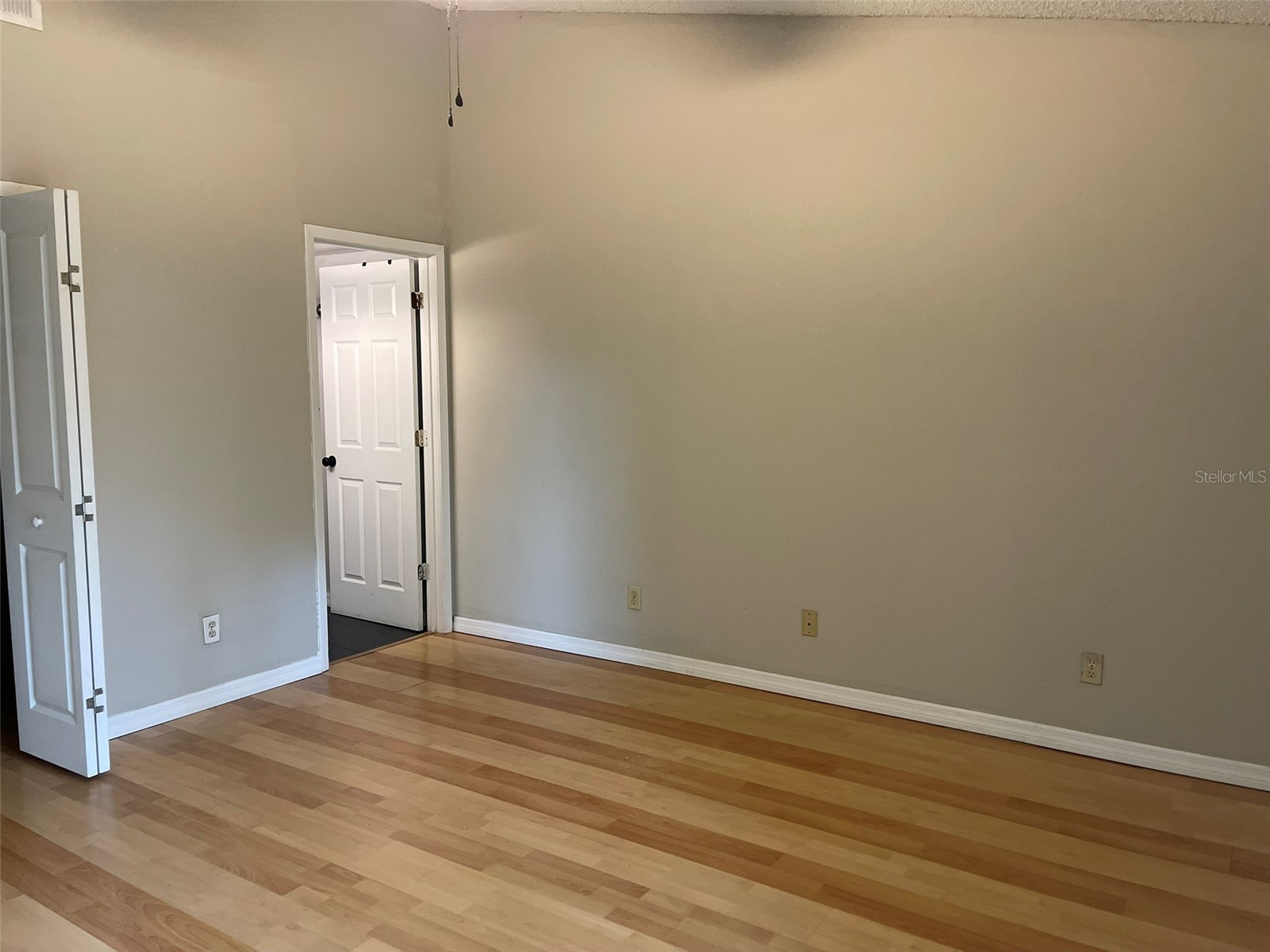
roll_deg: +0.0
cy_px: 476
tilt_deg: -5.9
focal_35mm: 26
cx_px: 635
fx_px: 954
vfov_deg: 53.1
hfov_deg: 67.3
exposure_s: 1/60
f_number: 1.6
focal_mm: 5.1
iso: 400
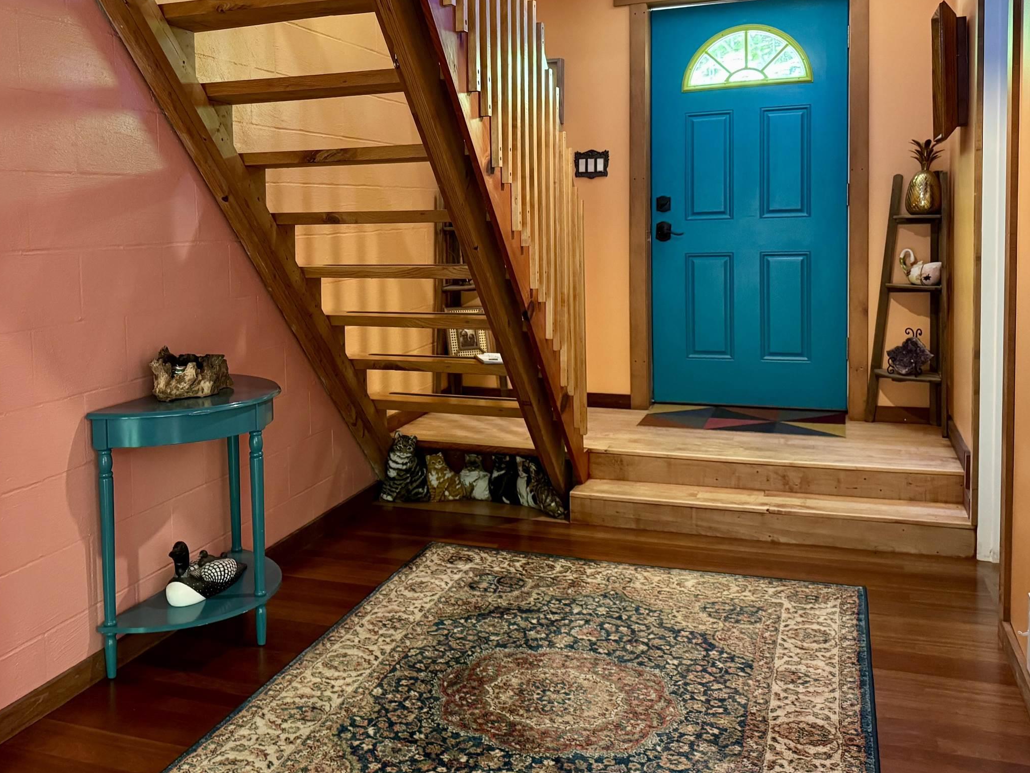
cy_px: 300
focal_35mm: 36
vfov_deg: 39.4
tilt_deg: -5.0
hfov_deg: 50.4
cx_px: 339
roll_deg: +1.8
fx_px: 1071
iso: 640
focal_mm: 6.76
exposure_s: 1/40
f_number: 1.78
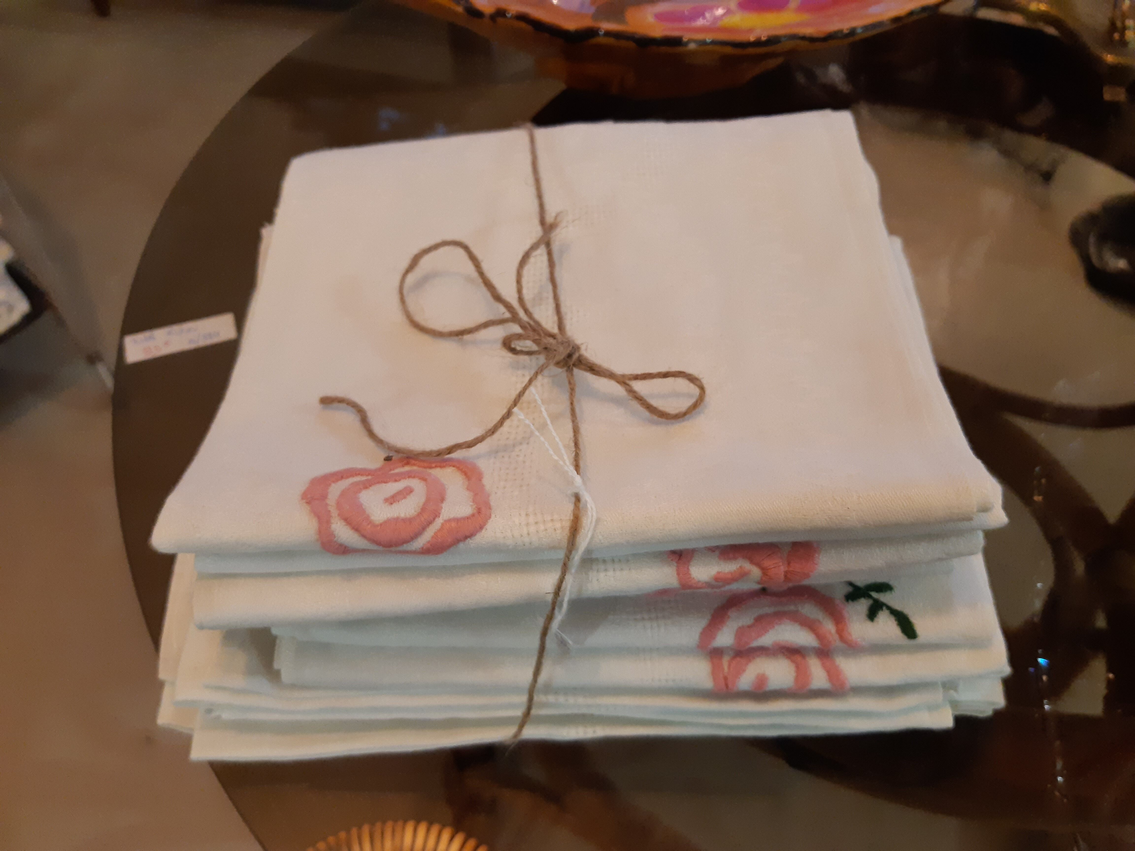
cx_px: 568
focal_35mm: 26
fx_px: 852
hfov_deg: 67.3
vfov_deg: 53.1
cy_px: 426
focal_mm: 3.92
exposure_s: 1/25
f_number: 1.7
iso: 250
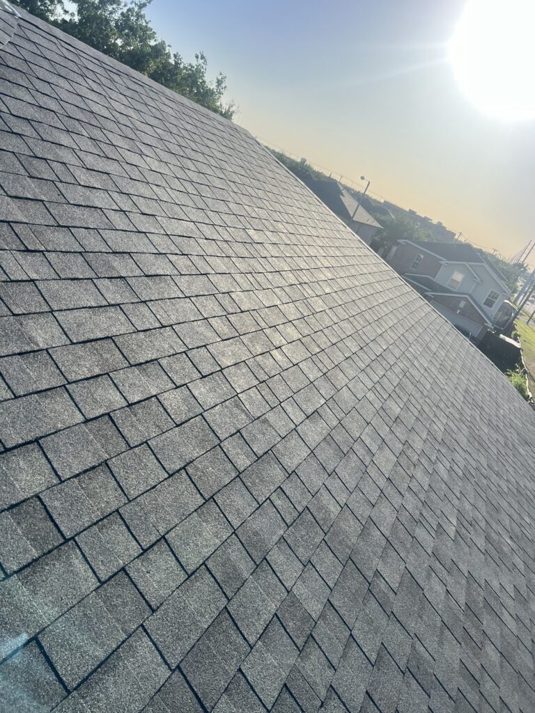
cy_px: 356
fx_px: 536
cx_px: 268
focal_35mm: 26
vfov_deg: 67.3
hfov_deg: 53.1
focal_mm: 5.7
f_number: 1.5
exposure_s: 1/3968
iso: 50
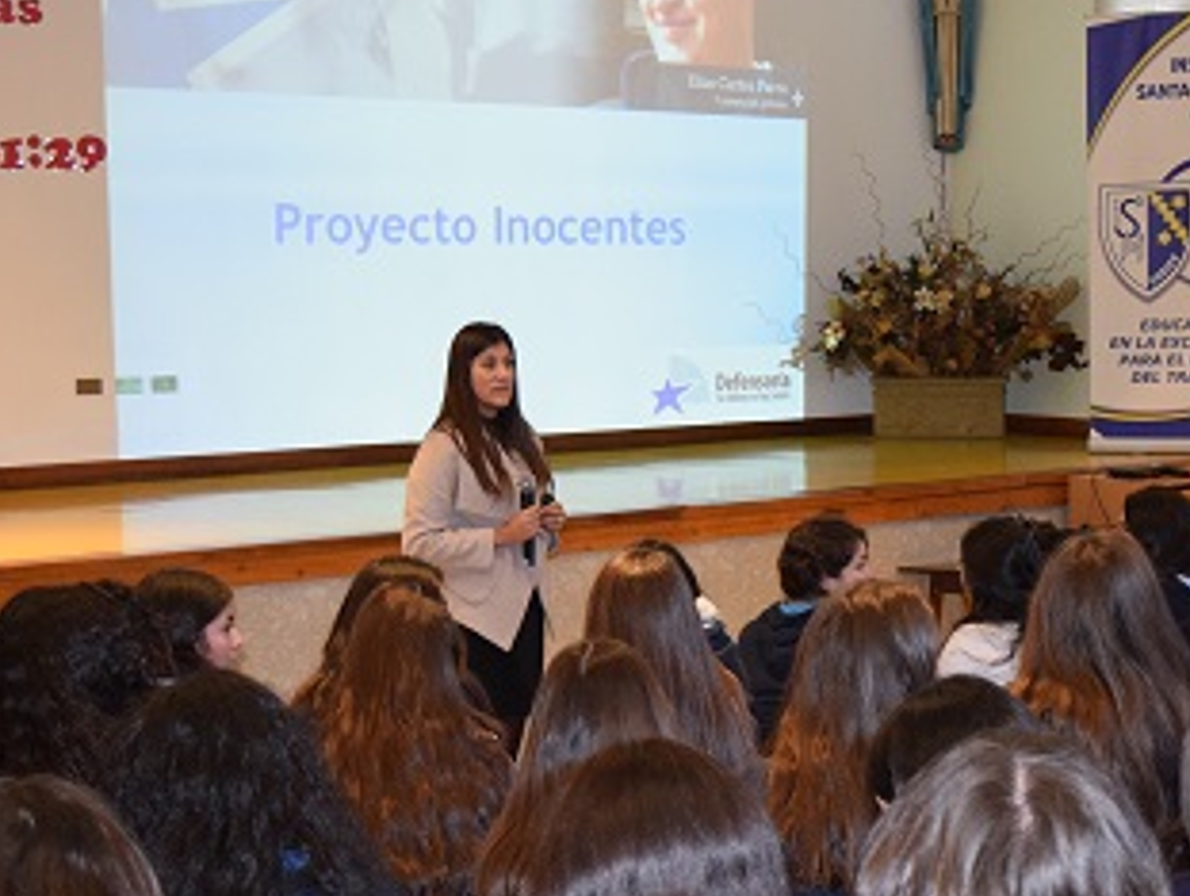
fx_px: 2200
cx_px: 865
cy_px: 521
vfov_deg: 23.0
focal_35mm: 64
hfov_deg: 29.9
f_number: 3.8
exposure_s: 1/60
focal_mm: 23
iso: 2000
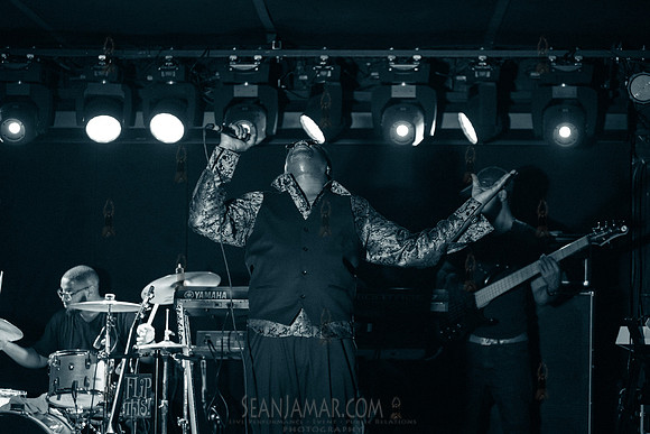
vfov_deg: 16.4
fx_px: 1504
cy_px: 217
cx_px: 325
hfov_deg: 24.4
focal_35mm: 83
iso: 4000
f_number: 2.8
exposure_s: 1/320
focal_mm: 80
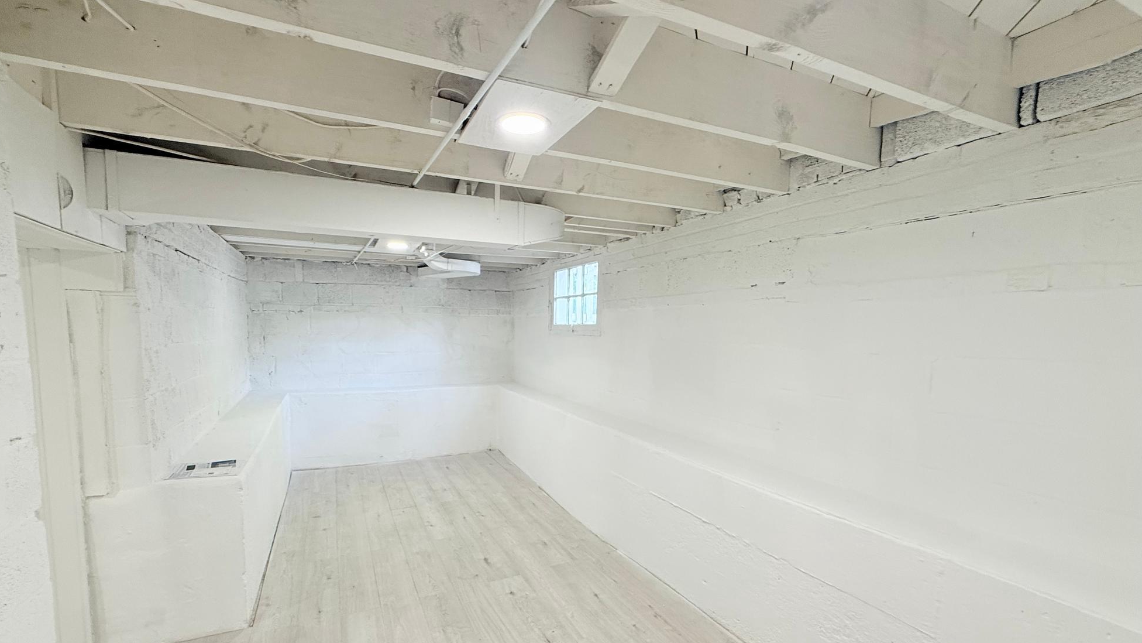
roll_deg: -1.6
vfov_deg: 66.7
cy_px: 374
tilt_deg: -4.1
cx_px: 544
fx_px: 485
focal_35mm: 16
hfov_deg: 99.3
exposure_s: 1/120
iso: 200
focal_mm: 2.22
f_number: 2.2
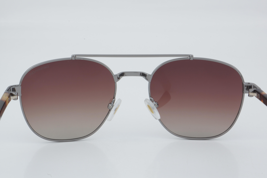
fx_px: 556
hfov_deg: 27.0
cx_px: 134
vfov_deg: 18.2
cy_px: 89
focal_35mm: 75
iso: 100
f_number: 32
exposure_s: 1/3
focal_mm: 50
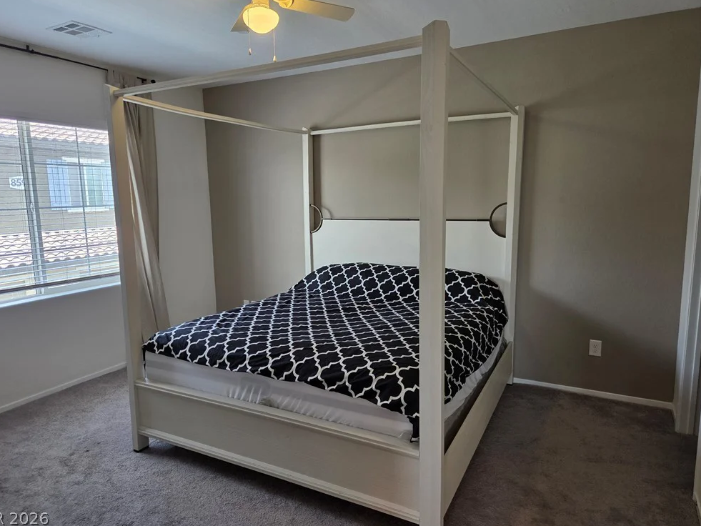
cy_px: 256
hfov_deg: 71.6
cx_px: 337
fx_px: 486
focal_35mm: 24
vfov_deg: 56.8
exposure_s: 1/120
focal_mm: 5.4
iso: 160
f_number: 1.8
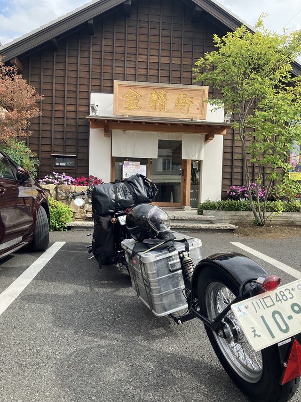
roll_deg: -1.6
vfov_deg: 63.4
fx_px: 325
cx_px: 150
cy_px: 201
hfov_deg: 49.8
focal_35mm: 28
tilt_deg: -1.0
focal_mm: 3.99
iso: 32
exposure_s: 1/454
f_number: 1.8
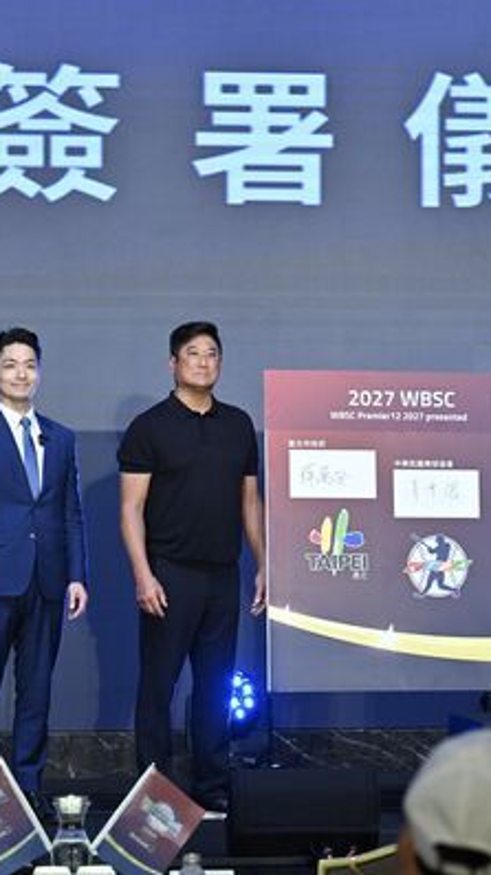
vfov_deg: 14.4
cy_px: 436
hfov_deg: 8.1
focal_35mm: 149
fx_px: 3452
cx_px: 460
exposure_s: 1/320
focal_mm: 94
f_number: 5.6
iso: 2500
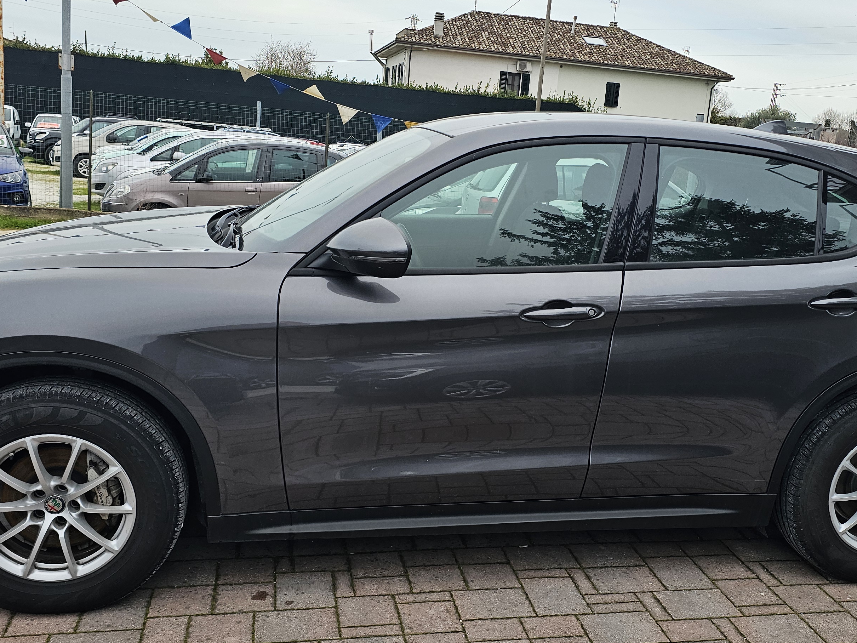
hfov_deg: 48.8
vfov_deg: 37.7
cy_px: 345
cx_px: 502
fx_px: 941
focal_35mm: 38
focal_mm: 6.3
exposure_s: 1/180
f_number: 1.7
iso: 40
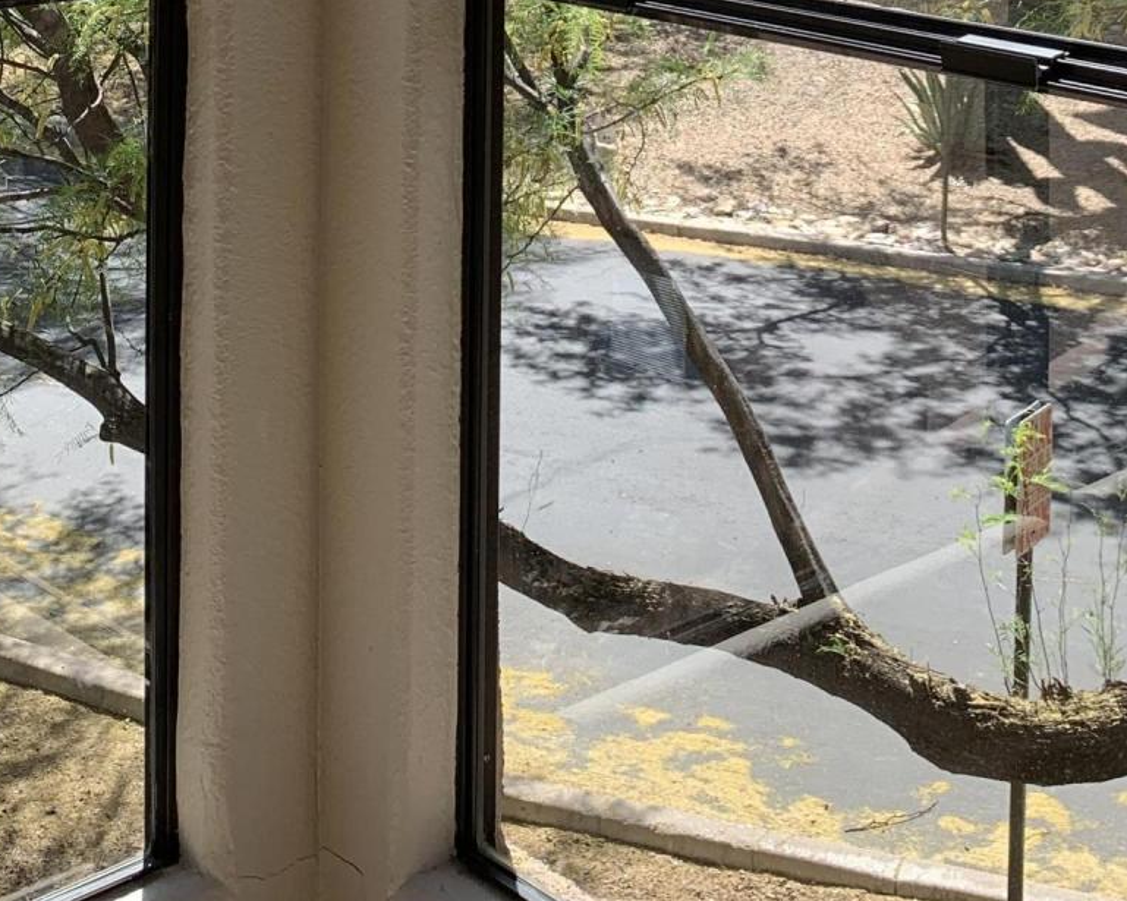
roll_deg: -0.6
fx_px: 2201
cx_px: 610
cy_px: -271
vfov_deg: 21.0
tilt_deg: +0.0
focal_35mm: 66
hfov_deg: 28.7
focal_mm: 4.25
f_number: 1.8
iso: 25
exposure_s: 1/583
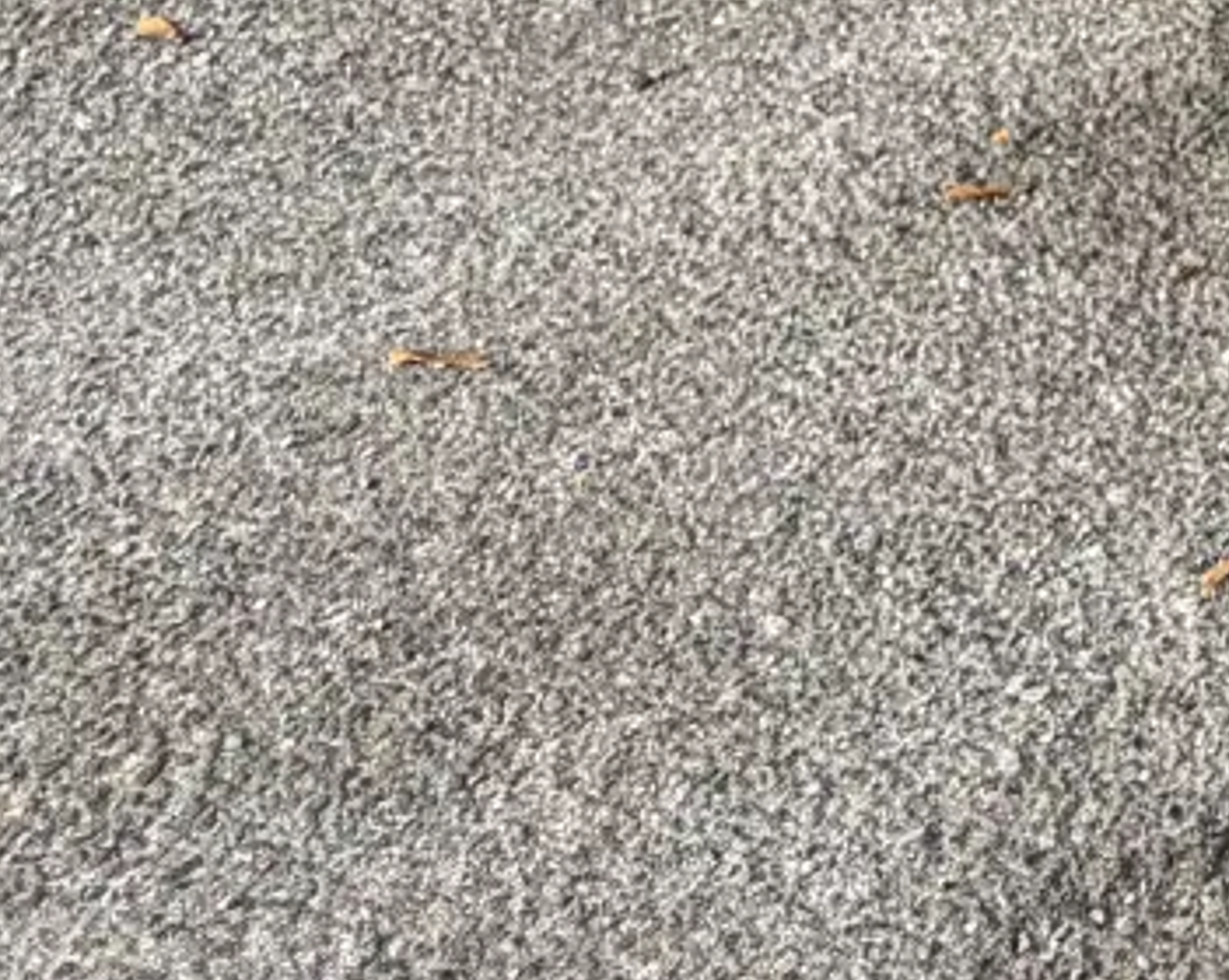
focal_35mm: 139
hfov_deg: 11.1
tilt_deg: -16.8
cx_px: 3165
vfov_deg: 9.8
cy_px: -1390
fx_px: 5050
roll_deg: +0.7
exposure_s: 1/576
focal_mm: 5.96
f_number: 1.6
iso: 50
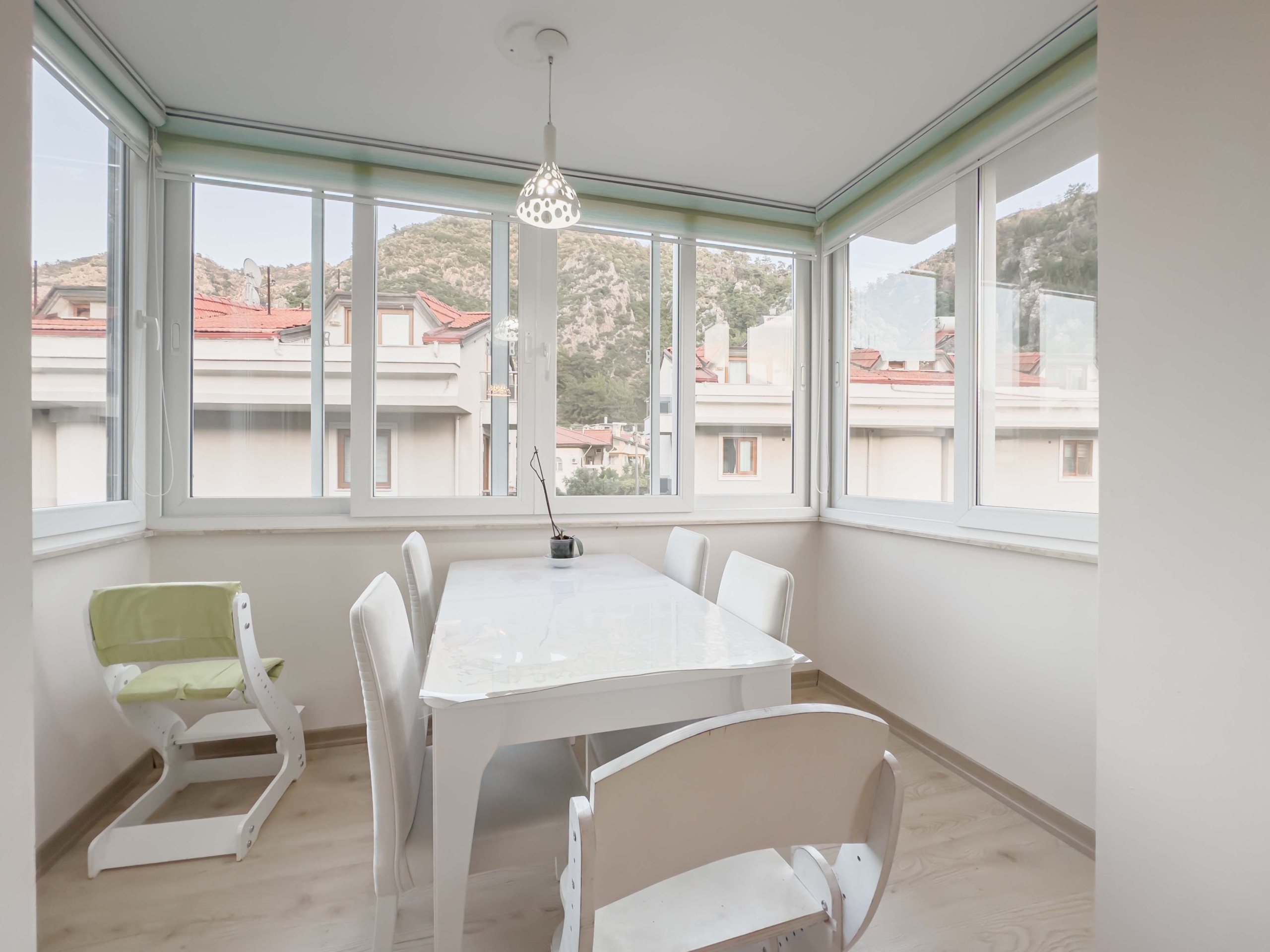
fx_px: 514
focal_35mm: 14
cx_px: 635
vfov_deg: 85.7
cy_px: 476
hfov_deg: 102.1
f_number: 2.2
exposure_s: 1/100
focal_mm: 2.22
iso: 50
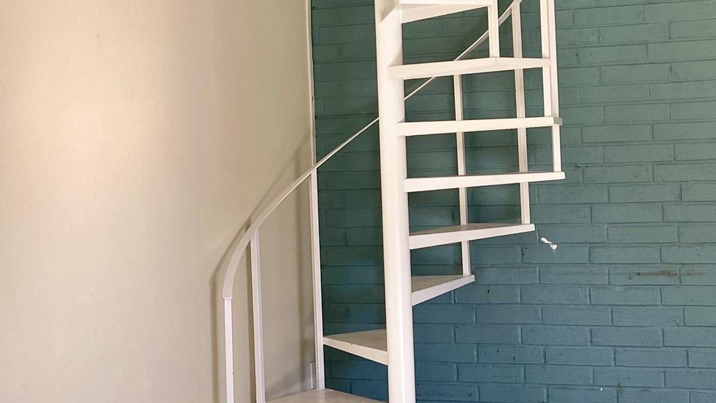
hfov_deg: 28.0
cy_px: 48
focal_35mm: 75
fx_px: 1424
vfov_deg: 15.9
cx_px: 477
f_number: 1.8
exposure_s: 1/121
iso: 40
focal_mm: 4.25
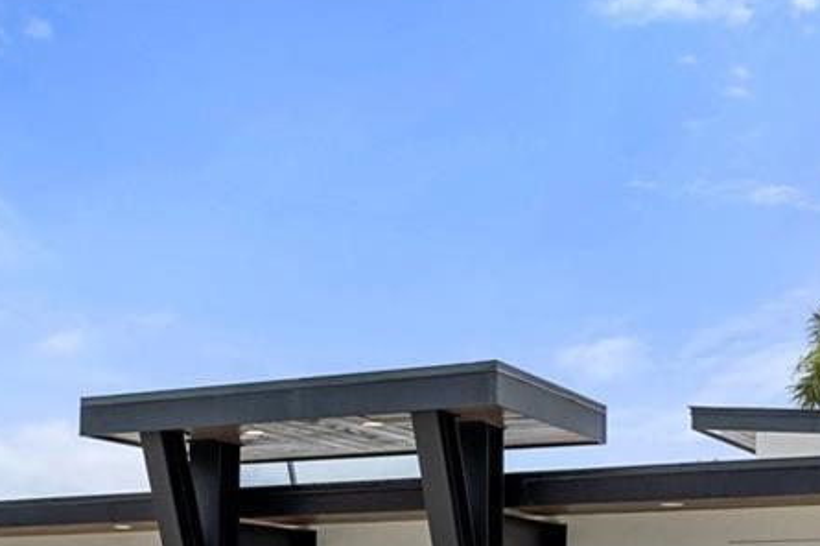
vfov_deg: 18.9
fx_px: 1570
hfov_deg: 29.2
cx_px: 372
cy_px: 602
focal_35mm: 69
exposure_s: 1/500
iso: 320
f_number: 8
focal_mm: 20
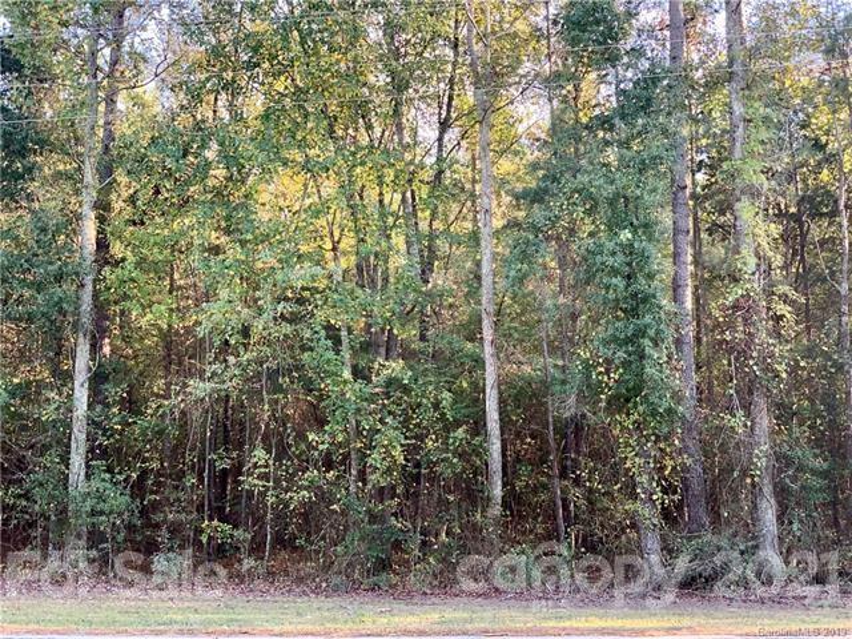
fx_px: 1280
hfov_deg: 36.8
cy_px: 320
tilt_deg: +8.1
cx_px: 426
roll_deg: -0.4
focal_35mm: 52
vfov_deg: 28.0
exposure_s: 1/122
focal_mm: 6
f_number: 2.4
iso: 100
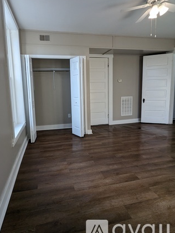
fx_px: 128
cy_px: 103
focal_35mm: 19
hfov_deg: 68.2
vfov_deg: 84.3
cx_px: 72
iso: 76
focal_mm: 2.35
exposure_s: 1/120
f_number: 2.2
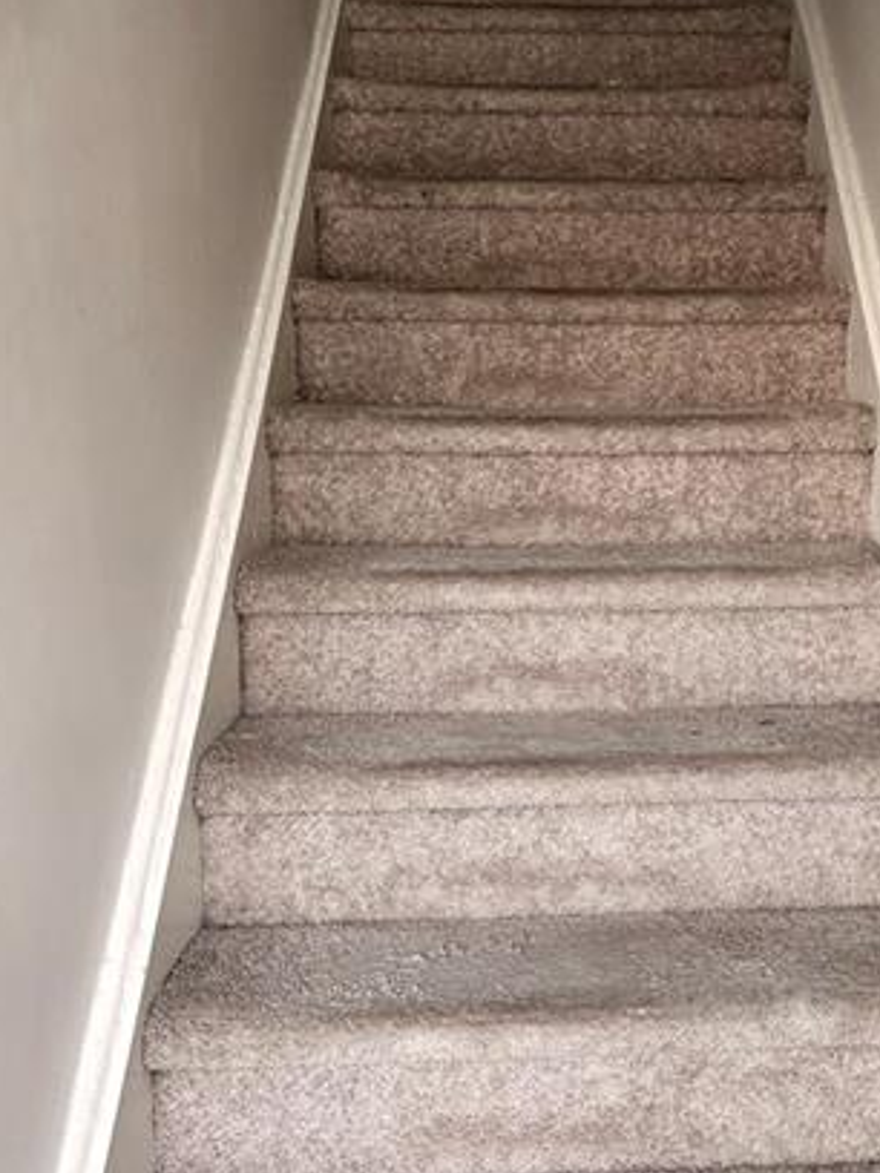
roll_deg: +0.9
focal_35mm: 49
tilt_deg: -5.8
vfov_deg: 38.9
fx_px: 1661
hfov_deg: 28.9
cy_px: 584
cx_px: 719
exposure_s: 1/60
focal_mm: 5.96
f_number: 1.6
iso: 160
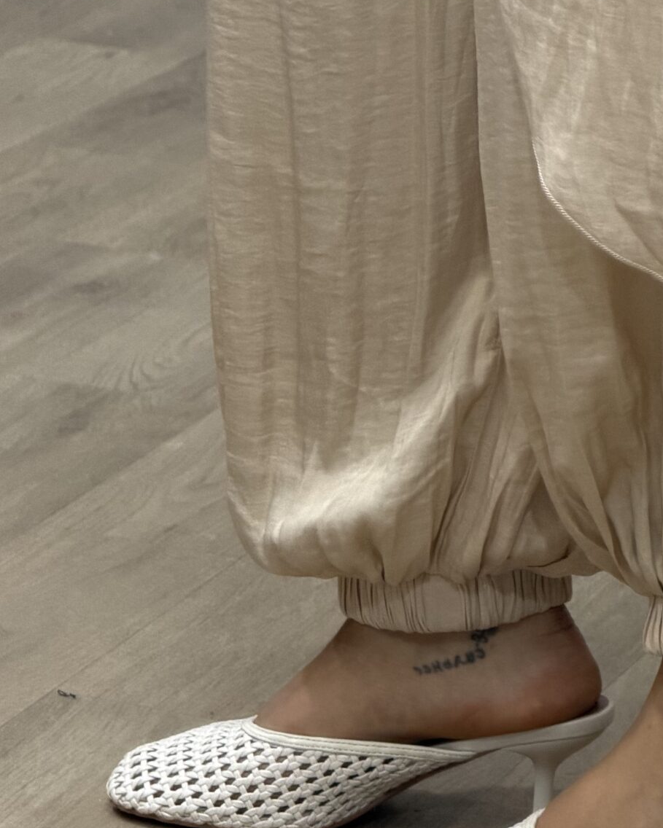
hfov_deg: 7.0
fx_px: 5395
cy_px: 176
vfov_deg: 8.8
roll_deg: -1.1
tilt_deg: -35.7
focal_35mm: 220
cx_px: 525
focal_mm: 16.89
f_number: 2.8
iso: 400
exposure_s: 1/100
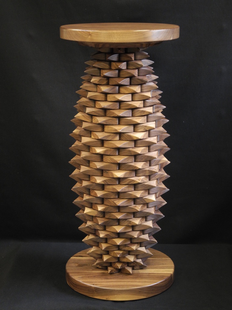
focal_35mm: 76
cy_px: 155
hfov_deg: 19.4
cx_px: 116
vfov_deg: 25.7
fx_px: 679
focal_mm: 16.3
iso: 400
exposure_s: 1/11.4
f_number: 4
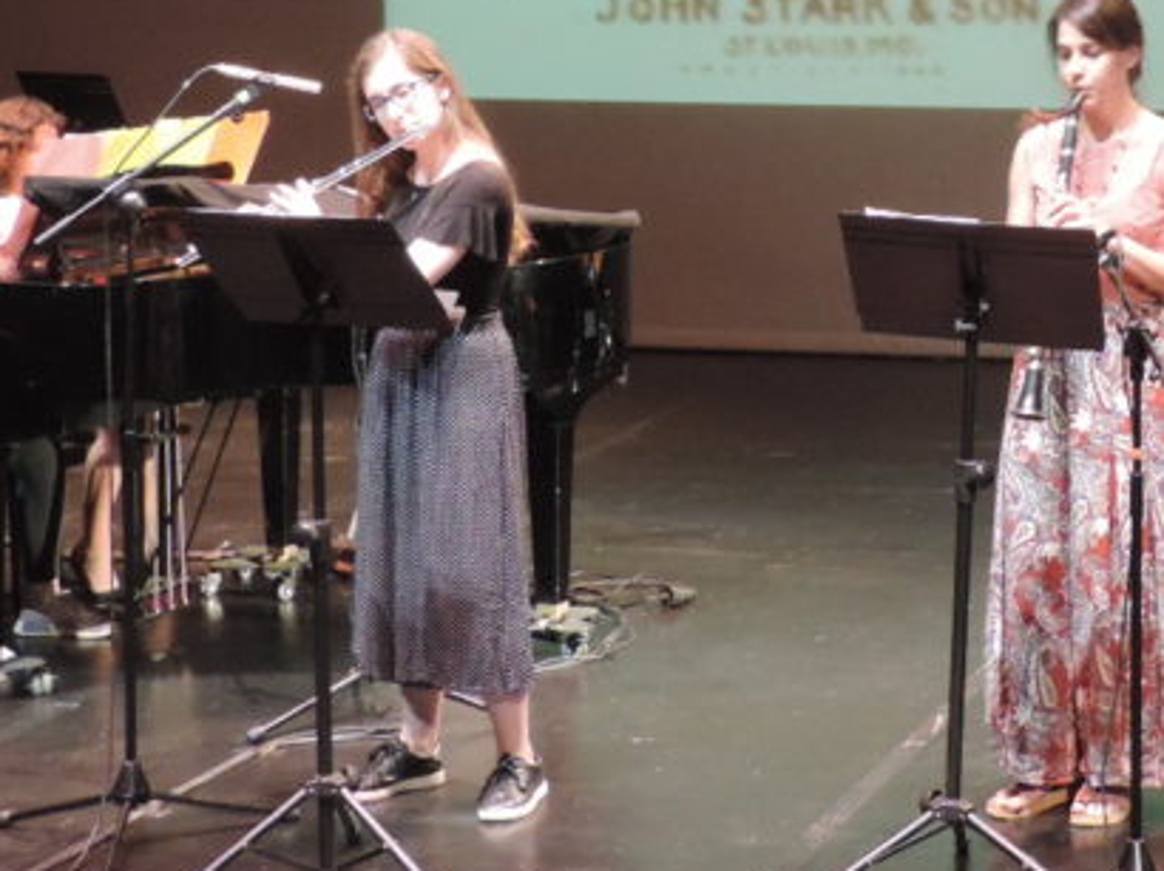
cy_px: 3
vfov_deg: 14.5
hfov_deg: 19.4
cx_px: 951
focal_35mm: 100
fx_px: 3361
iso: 720
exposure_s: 1/13
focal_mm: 7.1
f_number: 3.3
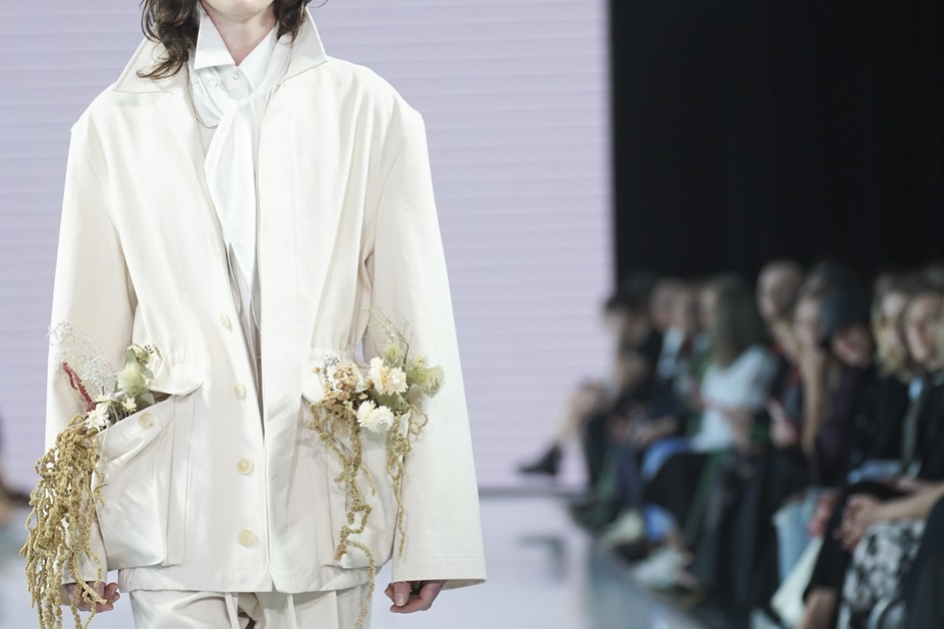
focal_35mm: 173
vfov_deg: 7.9
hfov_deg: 11.9
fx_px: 4536
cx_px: 382
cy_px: 290
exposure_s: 1/400
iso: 400
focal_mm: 109
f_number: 2.8
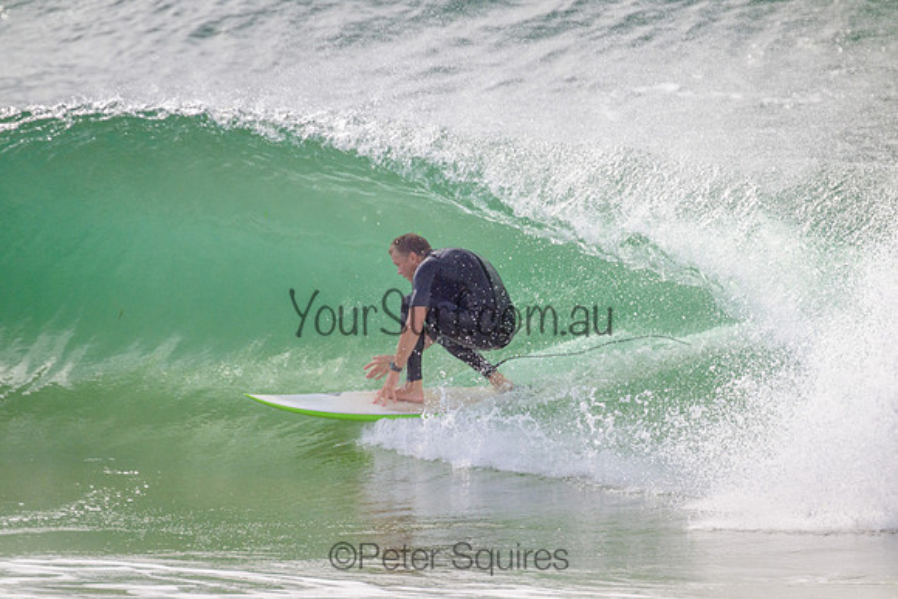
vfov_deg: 1.7
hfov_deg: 2.6
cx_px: 449
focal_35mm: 800
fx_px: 19959
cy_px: 300
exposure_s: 1/2000
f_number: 11
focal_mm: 800
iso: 1000
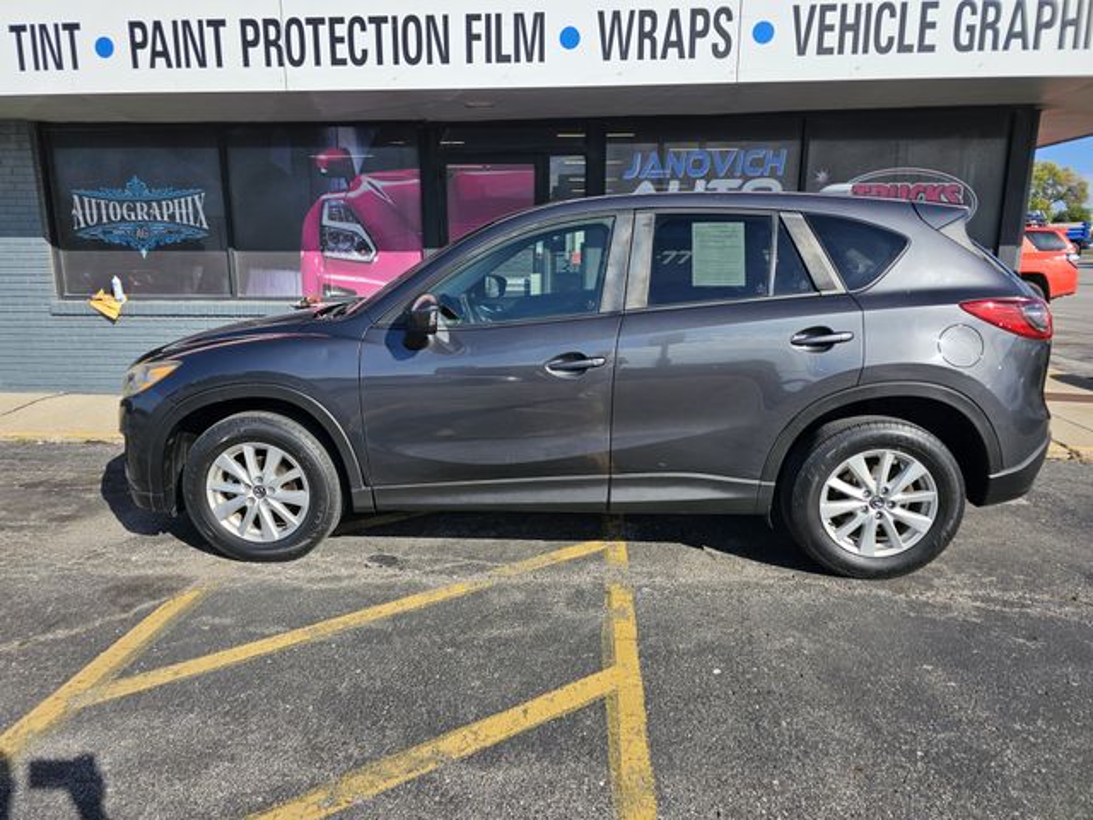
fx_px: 726
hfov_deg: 73.9
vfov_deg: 58.9
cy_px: 410
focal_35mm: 23
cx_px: 546
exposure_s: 1/790
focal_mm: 6.3
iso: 10
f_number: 1.7
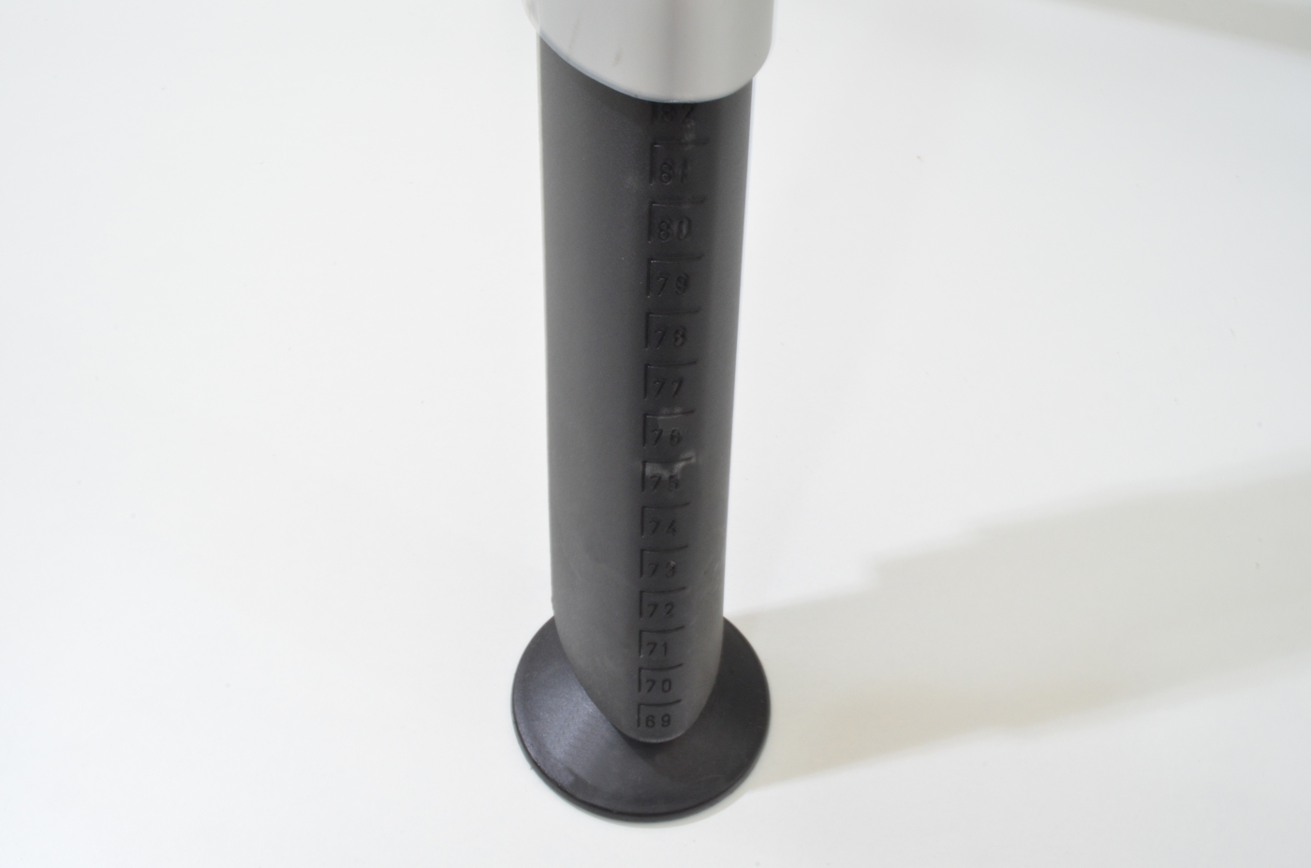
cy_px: 434
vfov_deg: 47.7
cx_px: 656
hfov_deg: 67.5
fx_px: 981
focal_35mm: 27
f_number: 22
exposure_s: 1/1.3
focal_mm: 18
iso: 640
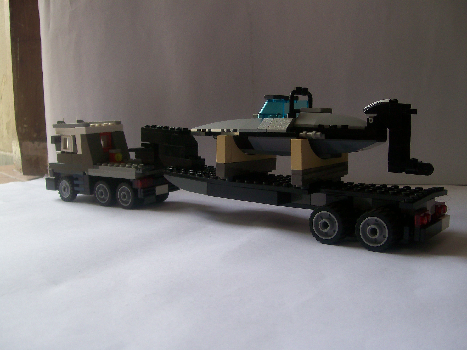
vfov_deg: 39.7
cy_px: 175
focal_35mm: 36
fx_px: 486
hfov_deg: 51.4
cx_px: 234
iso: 80
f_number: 2.7
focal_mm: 6
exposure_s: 1/160
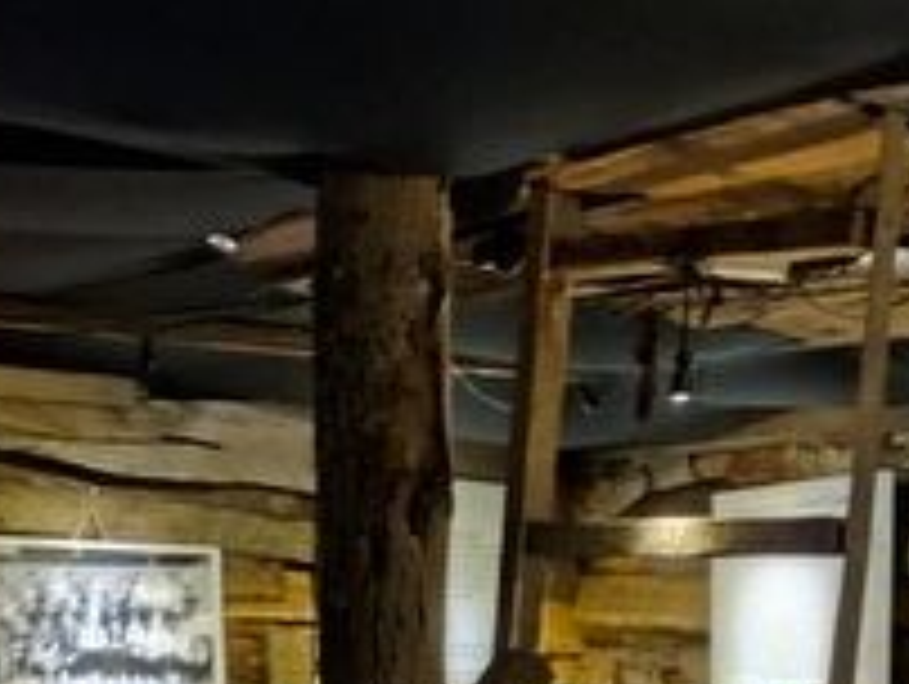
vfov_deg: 14.6
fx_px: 2392
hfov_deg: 21.5
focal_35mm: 91
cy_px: 1166
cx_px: 436
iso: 4913
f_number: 1.8
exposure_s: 1/8
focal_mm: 5.56
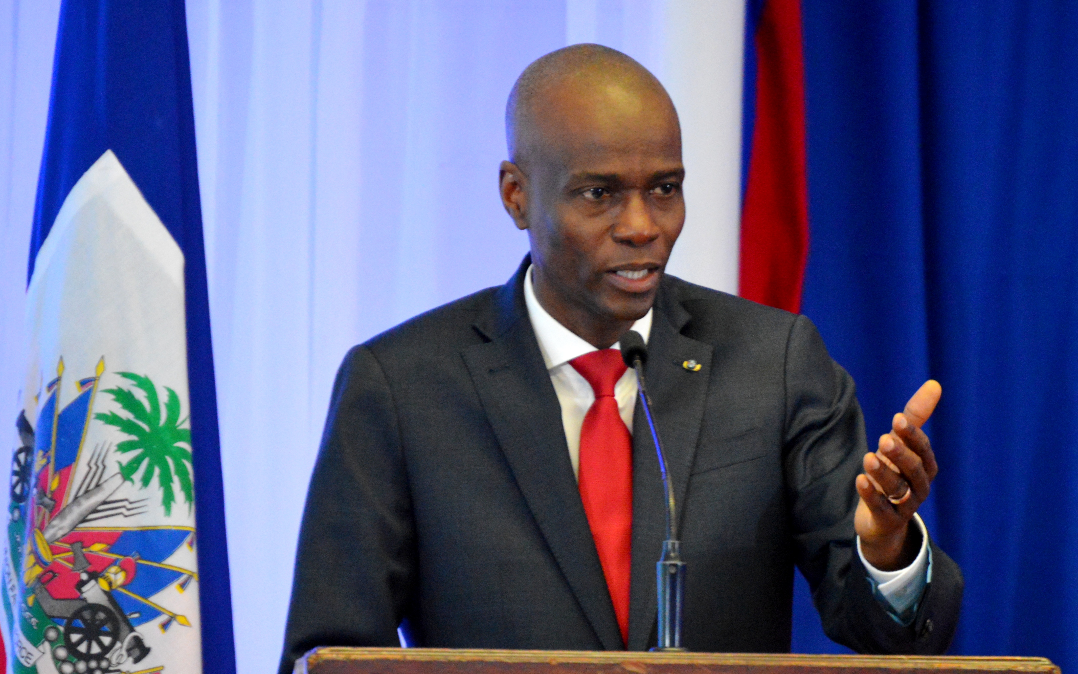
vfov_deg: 3.0
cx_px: 732
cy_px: 461
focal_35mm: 431
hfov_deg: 4.9
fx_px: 12662
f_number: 5.6
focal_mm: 200
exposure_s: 1/125
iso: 3200
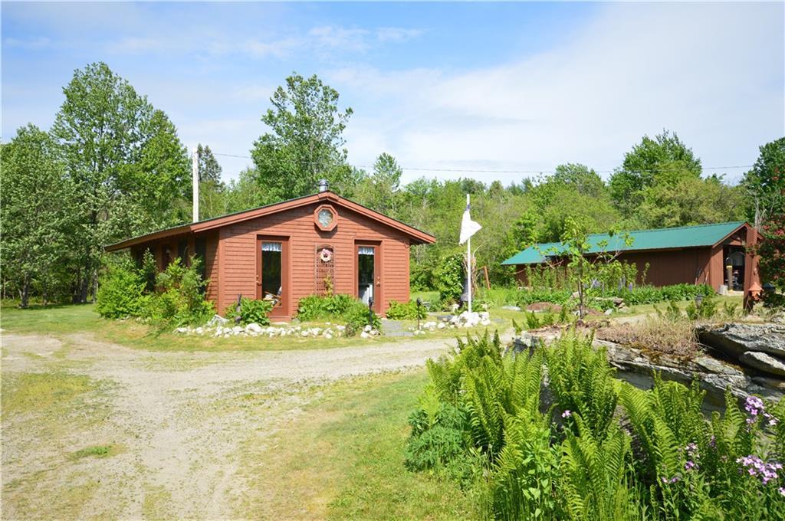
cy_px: 260
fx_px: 653
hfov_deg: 62.0
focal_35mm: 30
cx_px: 392
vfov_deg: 43.5
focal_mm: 20
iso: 100
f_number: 7.1
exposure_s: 1/200
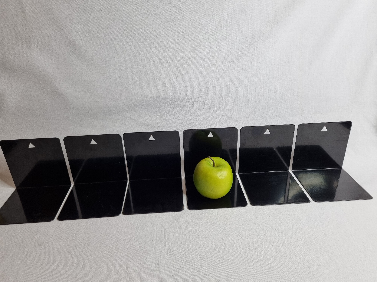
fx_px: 283
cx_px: 188
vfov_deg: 53.1
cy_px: 141
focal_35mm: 26
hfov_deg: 67.3
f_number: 1.8
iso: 50
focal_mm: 5.4
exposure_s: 1/100
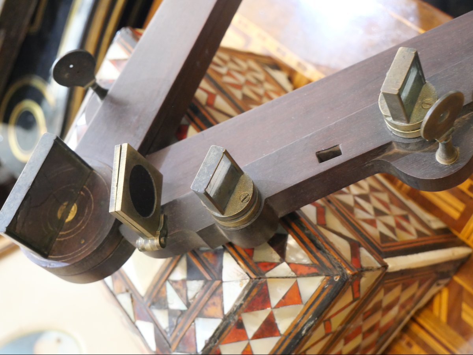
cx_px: 236
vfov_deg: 29.1
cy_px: 178
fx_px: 683
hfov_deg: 38.2
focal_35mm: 50
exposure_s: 1/30
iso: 3200
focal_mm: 25
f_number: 4.5
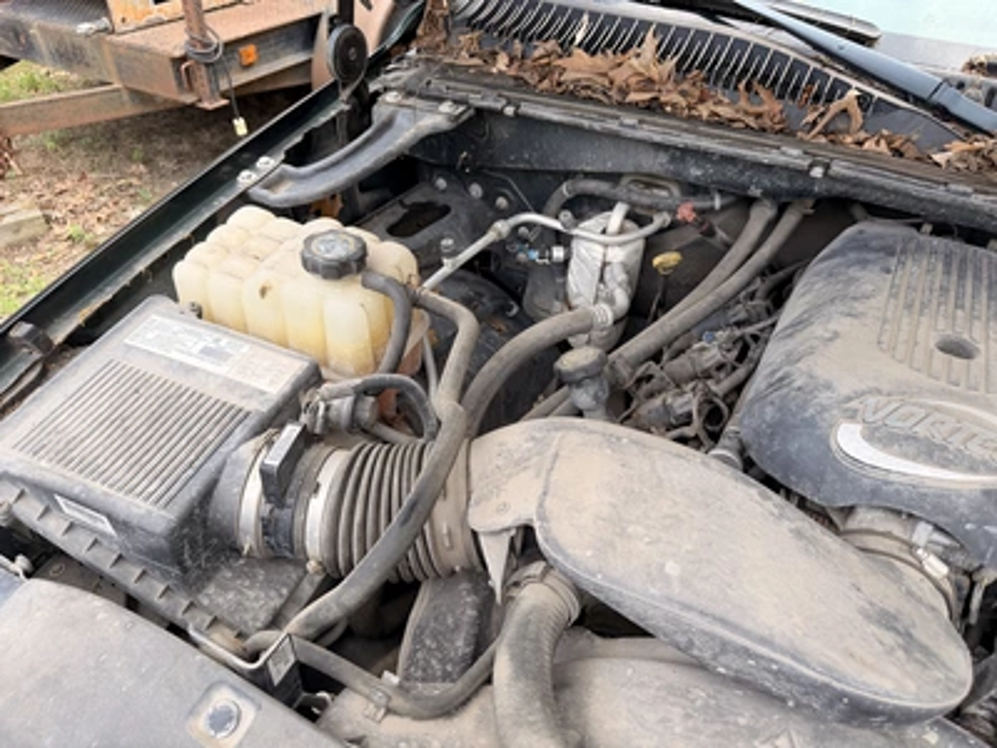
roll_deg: -1.0
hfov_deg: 71.6
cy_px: 374
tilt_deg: -43.9
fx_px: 691
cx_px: 498
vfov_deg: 56.8
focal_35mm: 24
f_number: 1.78
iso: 100
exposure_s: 1/683
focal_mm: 6.76
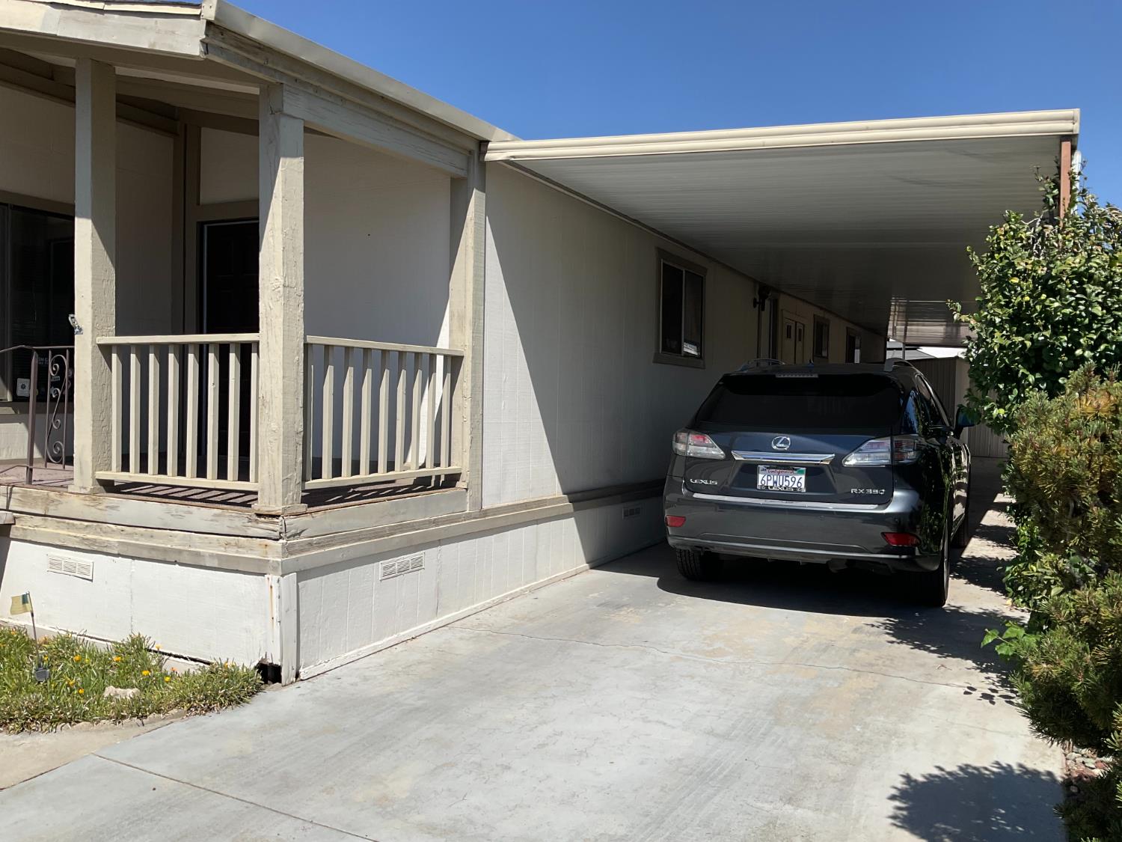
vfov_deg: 48.2
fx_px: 940
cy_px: 421
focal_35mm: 29
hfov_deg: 61.7
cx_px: 561
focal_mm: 3
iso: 16
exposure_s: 1/2427
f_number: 1.8
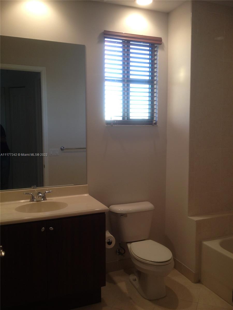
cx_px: 116
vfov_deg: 52.6
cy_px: 155
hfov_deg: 40.7
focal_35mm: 35
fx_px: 314
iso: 80
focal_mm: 4.28
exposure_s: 1/30
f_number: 2.4
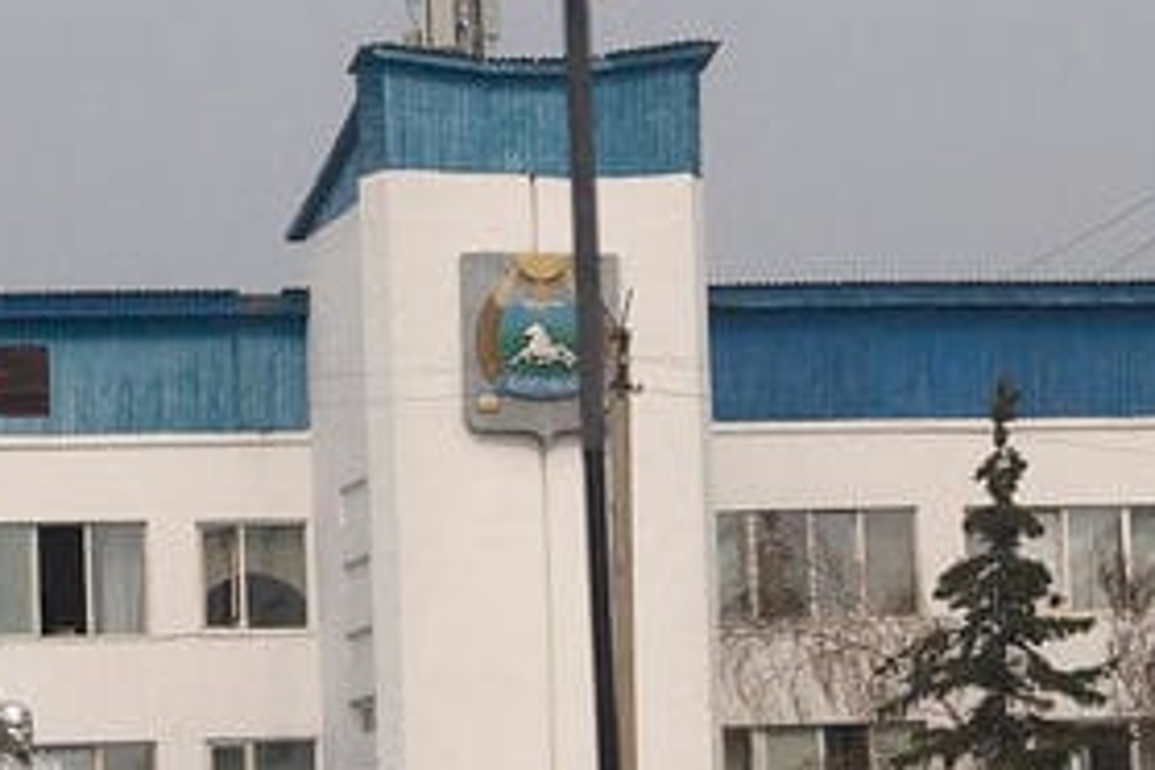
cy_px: 735
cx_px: 422
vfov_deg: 6.7
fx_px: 6544
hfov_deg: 10.1
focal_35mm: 204
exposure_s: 1/640
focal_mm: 38
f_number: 5
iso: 800
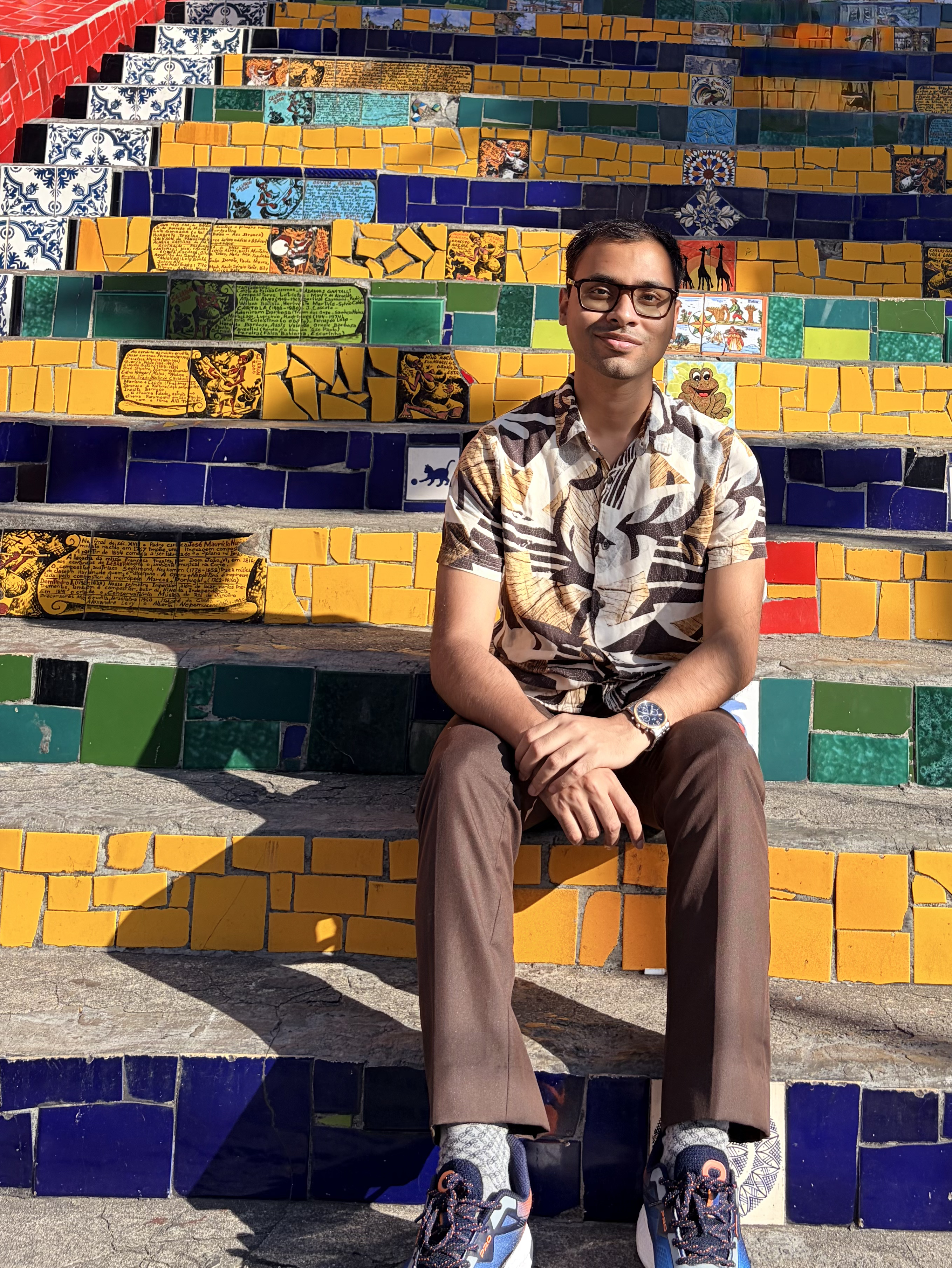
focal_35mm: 41
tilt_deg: +3.1
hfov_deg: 34.7
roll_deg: -1.0
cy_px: 329
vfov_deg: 44.4
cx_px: 650
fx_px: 1503
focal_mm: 5.96
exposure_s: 1/2141
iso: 50
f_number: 1.6
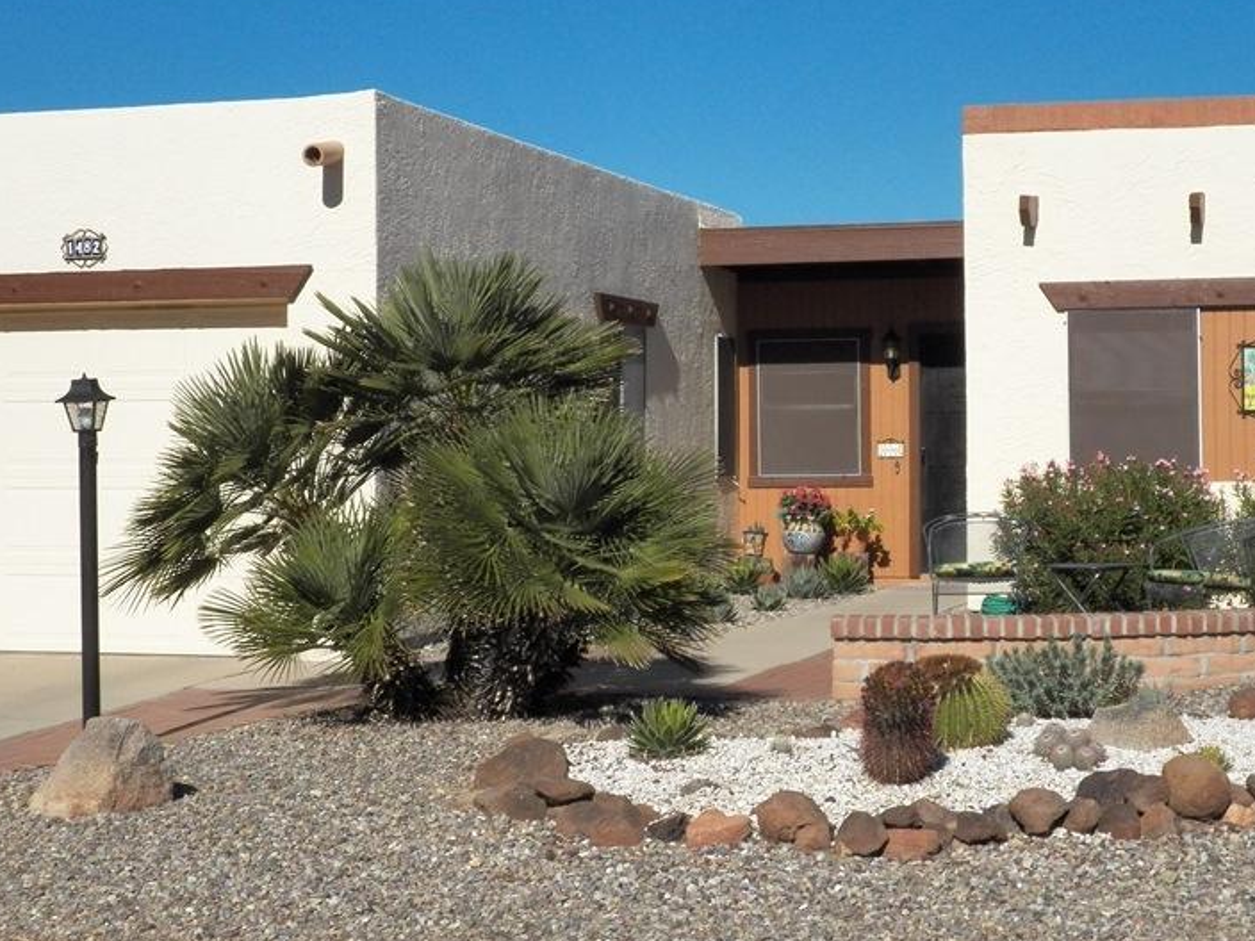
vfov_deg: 20.7
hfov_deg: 27.3
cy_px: 389
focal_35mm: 71
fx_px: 2574
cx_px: 761
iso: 125
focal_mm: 8.9
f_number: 5
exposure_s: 1/2000
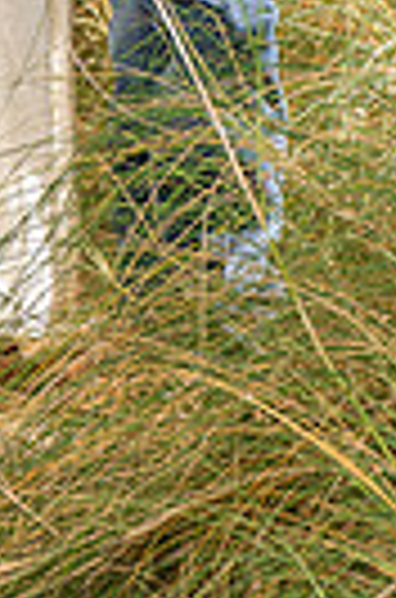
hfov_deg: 3.6
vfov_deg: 5.4
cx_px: 105
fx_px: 6302
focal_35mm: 380
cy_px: -270
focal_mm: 70
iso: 200
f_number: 4.5
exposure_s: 1/200
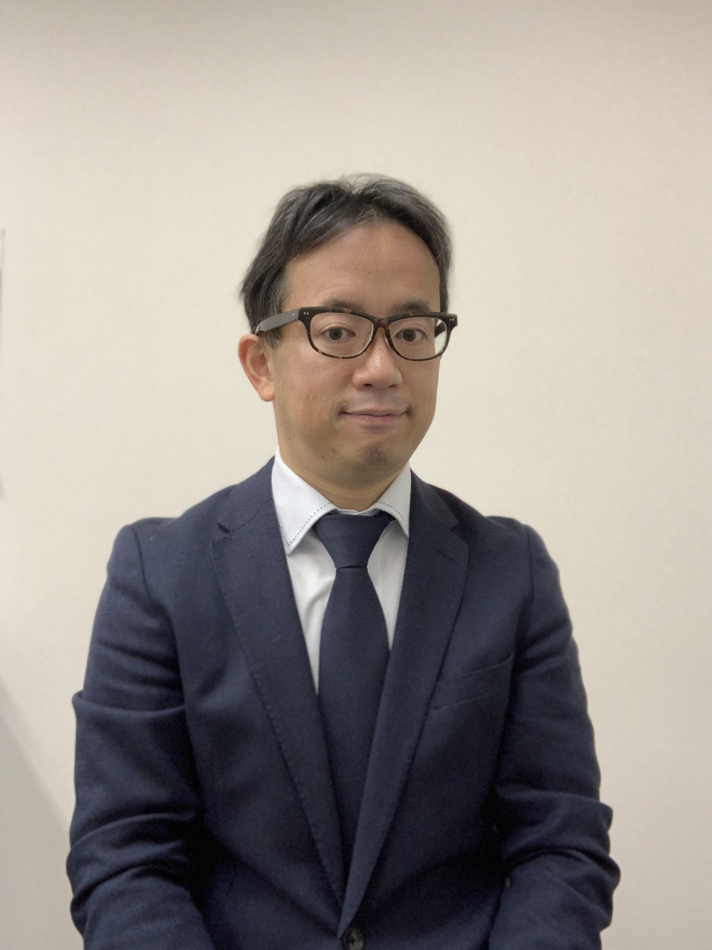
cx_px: 356
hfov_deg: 44.2
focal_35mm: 32
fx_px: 878
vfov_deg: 56.8
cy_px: 475
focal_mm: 2.87
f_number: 2.2
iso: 200
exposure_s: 1/60
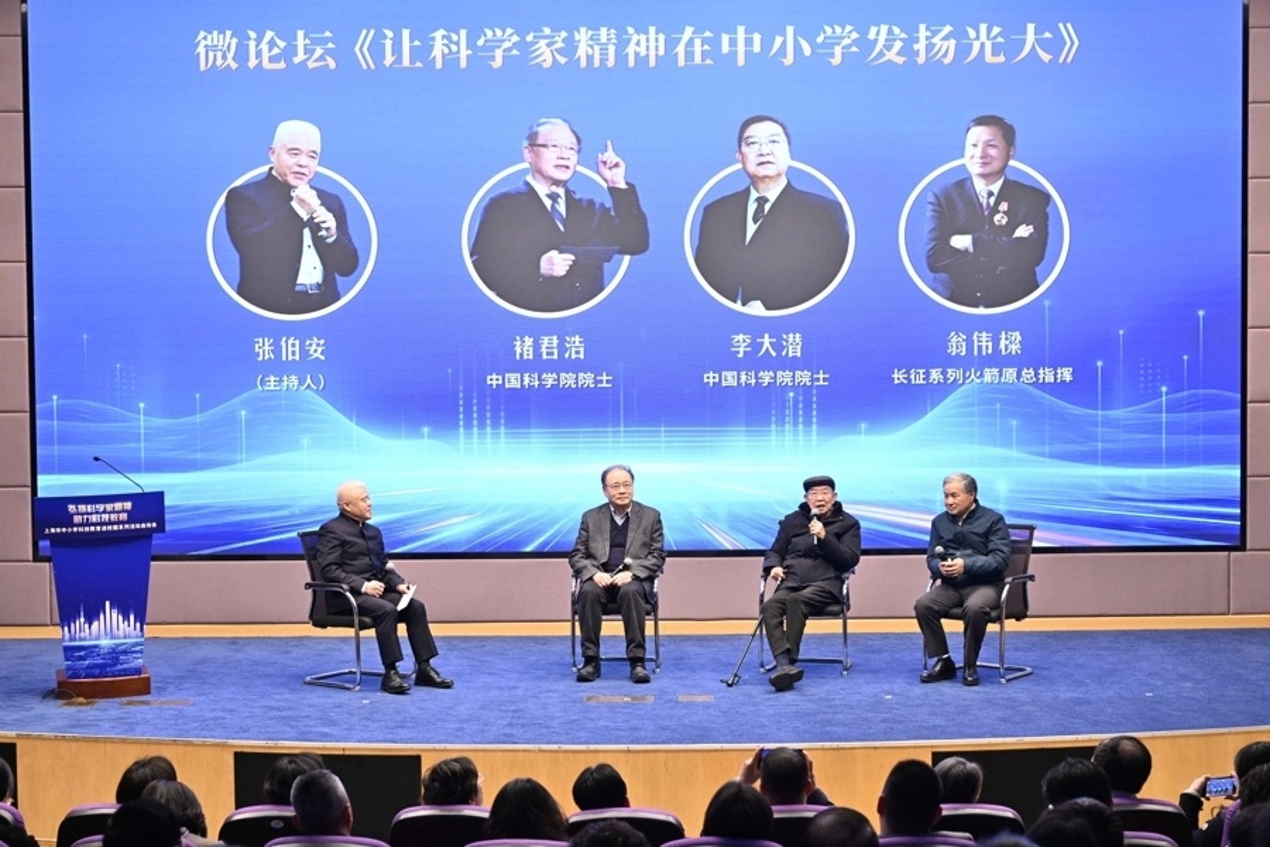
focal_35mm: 58
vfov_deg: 23.4
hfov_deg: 34.5
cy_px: 424
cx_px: 635
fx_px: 2046
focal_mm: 58
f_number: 5
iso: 2000
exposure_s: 1/125
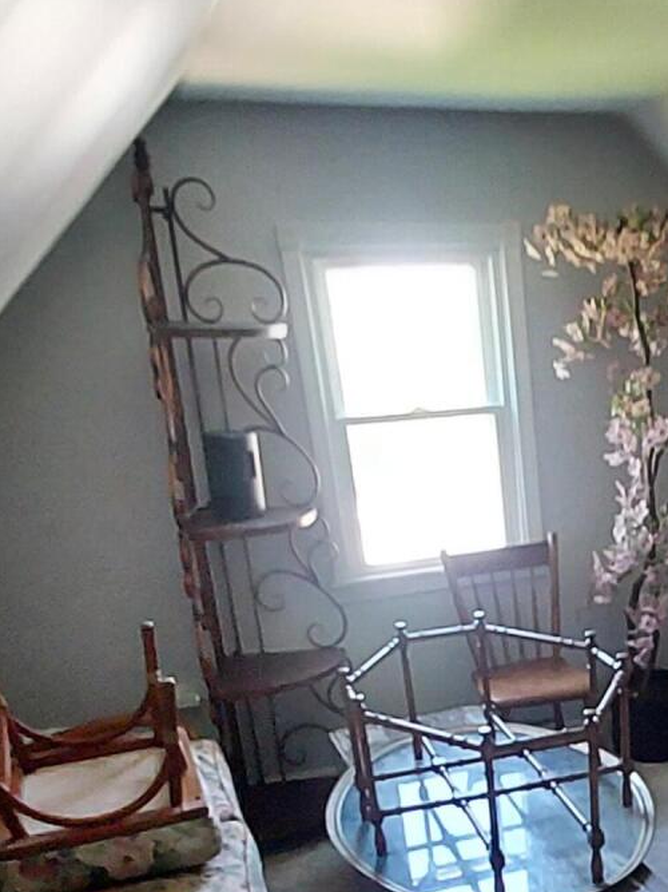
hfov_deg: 34.5
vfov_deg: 43.1
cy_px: 829
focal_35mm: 39
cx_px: 615
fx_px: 1004
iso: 250
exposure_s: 1/40
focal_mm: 1.42
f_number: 2.2
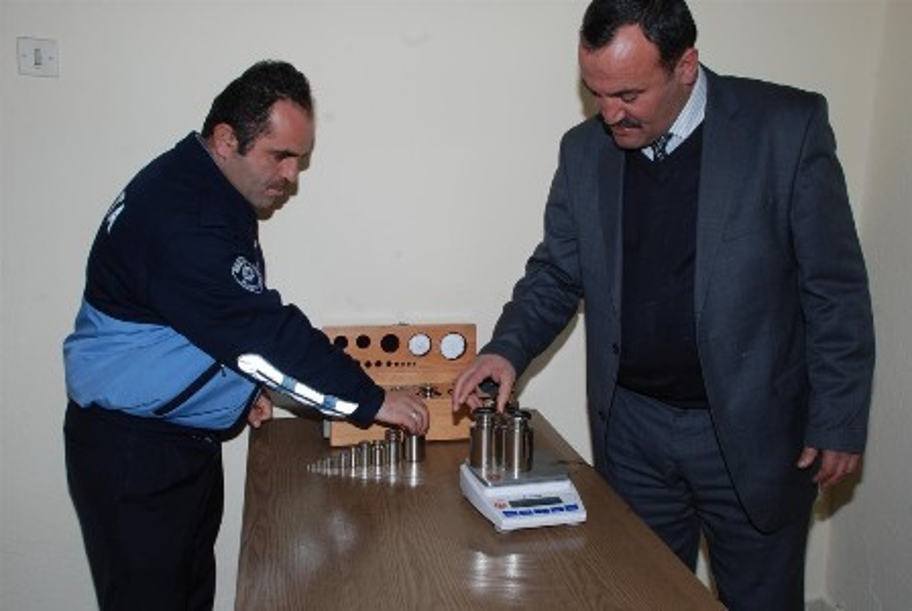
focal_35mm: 36
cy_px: 306
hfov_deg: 53.1
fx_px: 913
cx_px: 456
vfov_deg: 37.0
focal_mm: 24
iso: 100
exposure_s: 1/30
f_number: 10
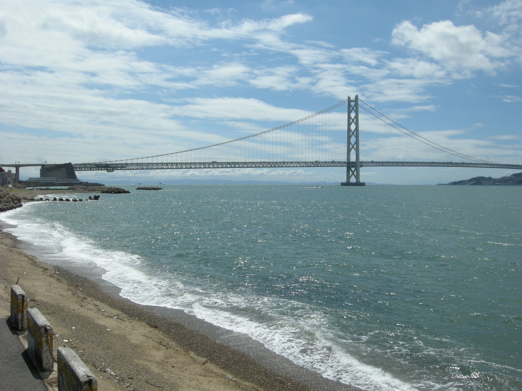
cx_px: 261
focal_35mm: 35
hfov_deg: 52.6
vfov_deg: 40.7
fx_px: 528
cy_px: 196
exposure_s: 1/420
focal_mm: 7.5
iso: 64
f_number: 6.8
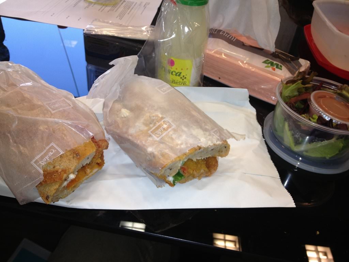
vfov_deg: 40.7
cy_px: 131
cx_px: 174
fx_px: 353
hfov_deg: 52.6
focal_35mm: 35
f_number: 2.4
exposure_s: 1/62
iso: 50
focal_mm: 4.28
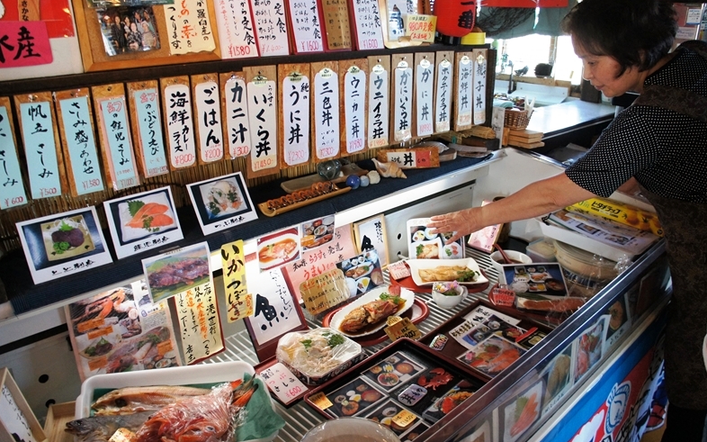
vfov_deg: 44.5
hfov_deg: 66.5
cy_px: 221
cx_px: 356
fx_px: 539
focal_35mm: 28
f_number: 4
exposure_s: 1/250
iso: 1000
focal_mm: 18
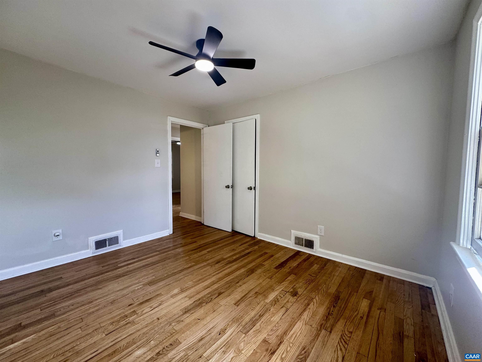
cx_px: 241
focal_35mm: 14
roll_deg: -0.6
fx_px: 195
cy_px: 181
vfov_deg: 85.7
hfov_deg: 102.1
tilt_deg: -4.4
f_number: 2.2
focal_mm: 2.22
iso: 80
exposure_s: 1/99
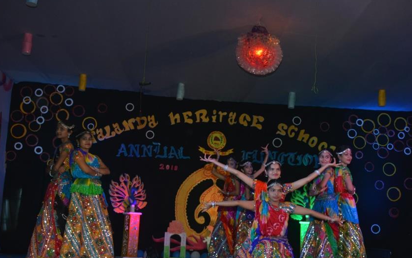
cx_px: 224
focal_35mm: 45
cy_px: 163
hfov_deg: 44.3
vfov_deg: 28.5
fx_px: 505
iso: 800
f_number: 6.3
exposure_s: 1/80
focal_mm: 24
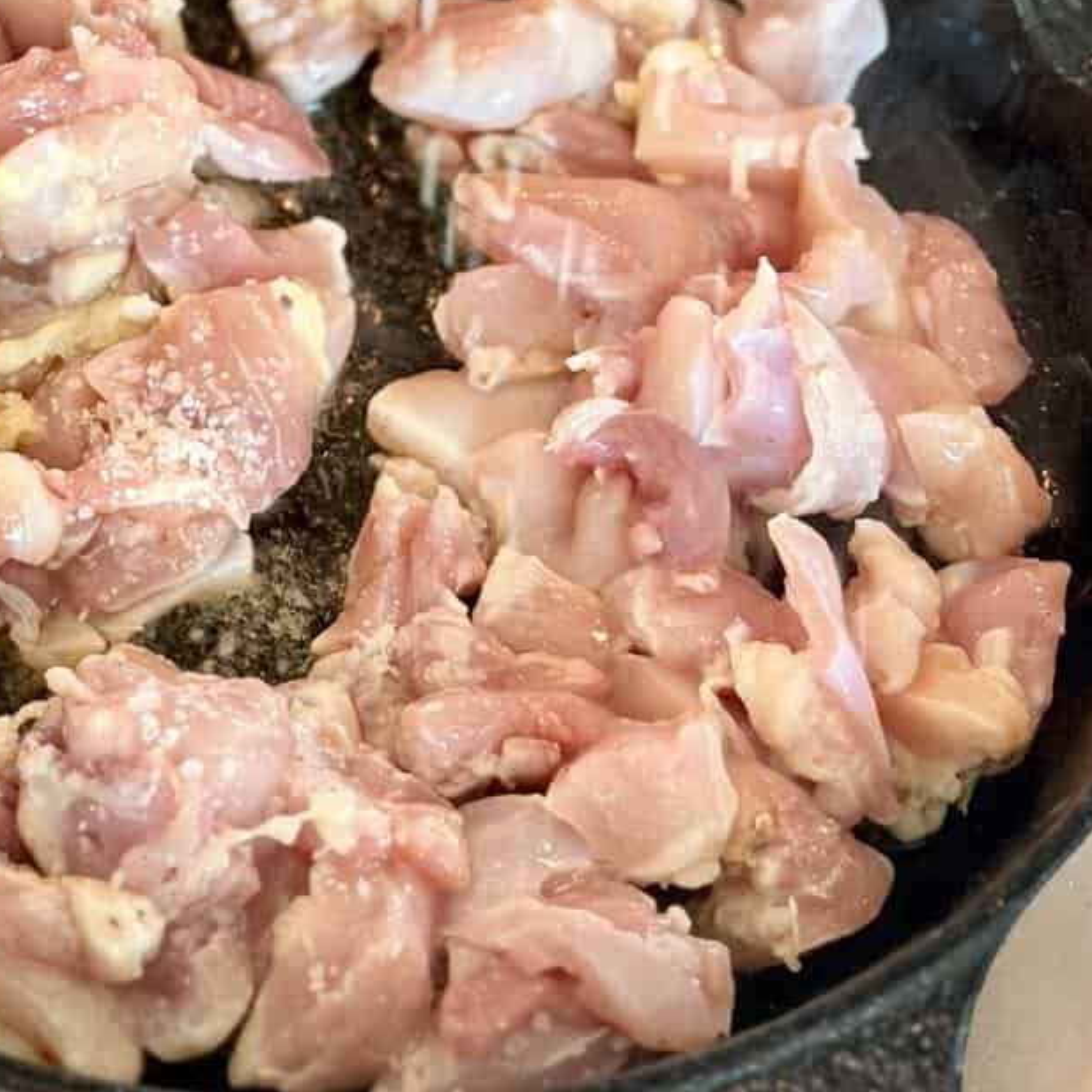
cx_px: 331
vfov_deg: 15.7
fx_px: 3926
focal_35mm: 110
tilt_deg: -50.4
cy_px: 188
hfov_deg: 15.8
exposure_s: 1/60
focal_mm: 6.76
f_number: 1.78
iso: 160
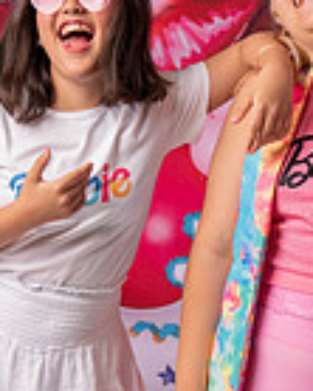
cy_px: 366
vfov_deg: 14.9
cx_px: 234
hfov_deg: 12.0
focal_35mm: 128
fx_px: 1484
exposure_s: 1/100
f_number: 4.5
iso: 125
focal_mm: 42
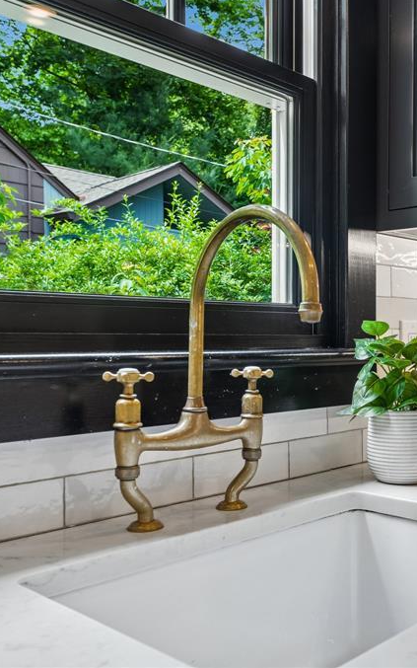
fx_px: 673
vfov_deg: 52.8
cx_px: 389
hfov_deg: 32.4
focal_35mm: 37
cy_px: 333
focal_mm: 24
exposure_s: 1/10
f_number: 7.1
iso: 100
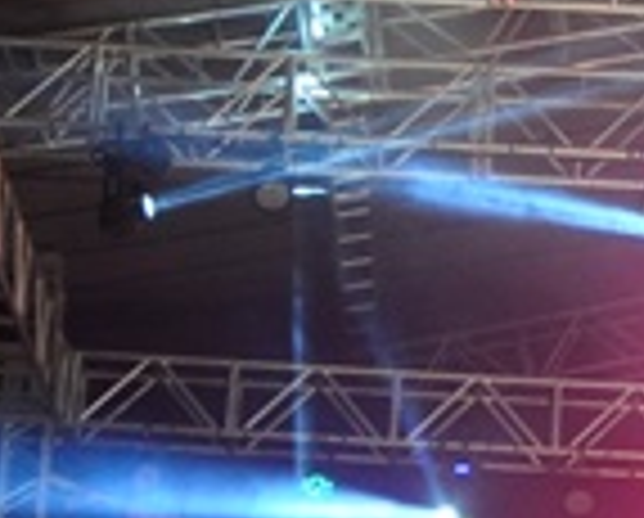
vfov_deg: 9.2
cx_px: 1004
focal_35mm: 166
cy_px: -117
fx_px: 3170
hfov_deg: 11.1
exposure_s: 1/10
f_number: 5.6
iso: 800
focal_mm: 18
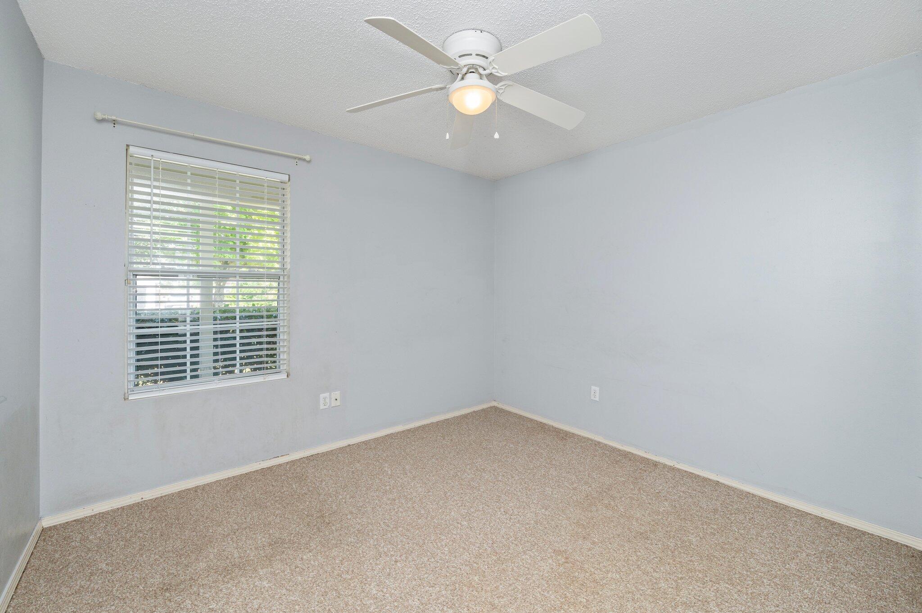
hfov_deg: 104.3
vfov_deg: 81.1
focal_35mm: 14
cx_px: 461
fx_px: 358
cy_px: 306
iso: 320
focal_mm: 14
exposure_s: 1/60
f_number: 9
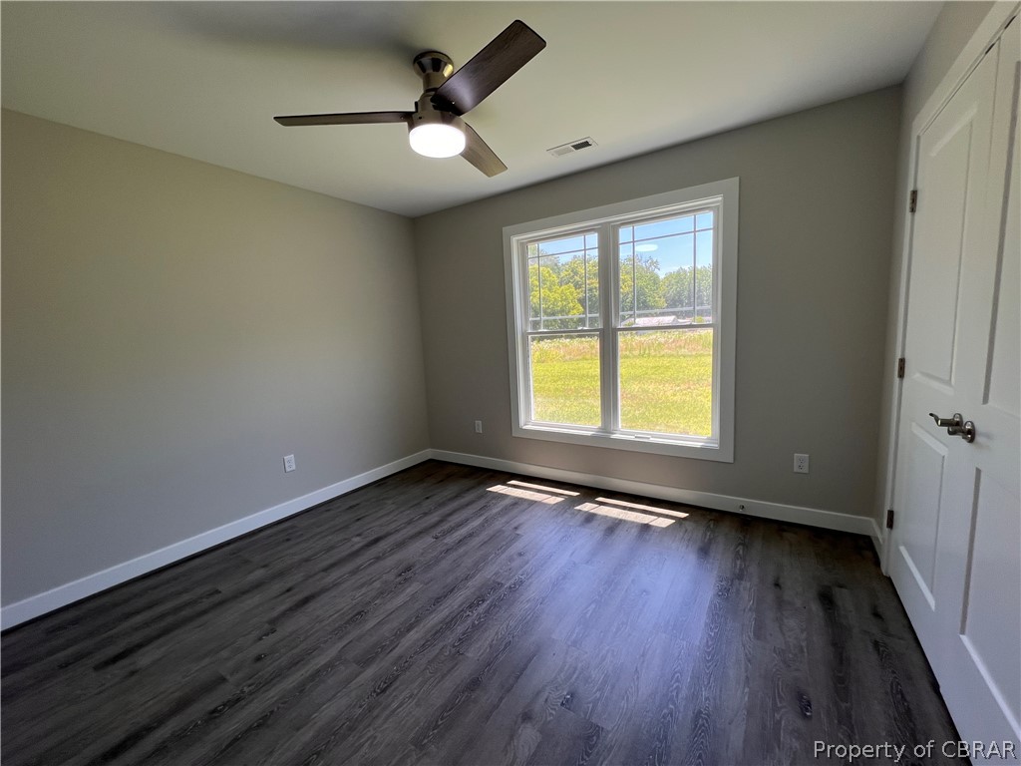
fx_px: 383
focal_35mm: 13
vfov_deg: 89.9
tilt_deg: -7.2
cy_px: 383
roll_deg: +3.2
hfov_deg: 106.2
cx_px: 510
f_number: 1.8
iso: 32
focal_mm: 1.57
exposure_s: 1/158
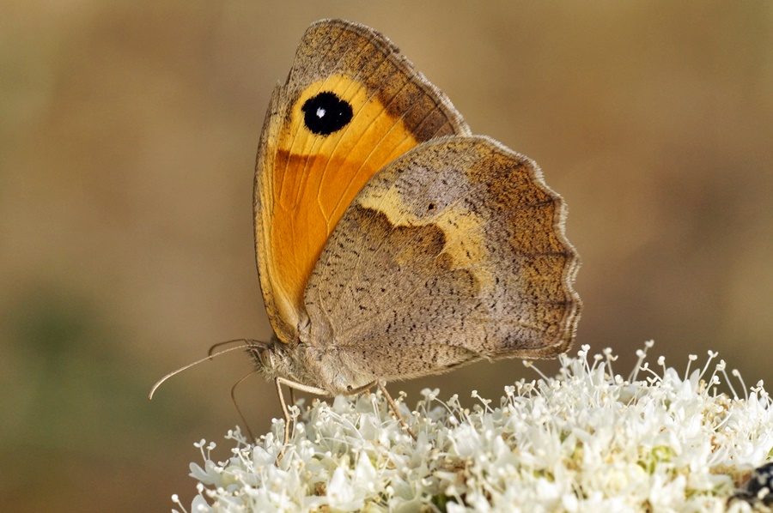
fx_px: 3217
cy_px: 256
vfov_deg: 9.1
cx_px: 386
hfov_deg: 13.7
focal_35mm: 150
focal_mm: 100
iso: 1000
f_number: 11
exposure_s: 1/160
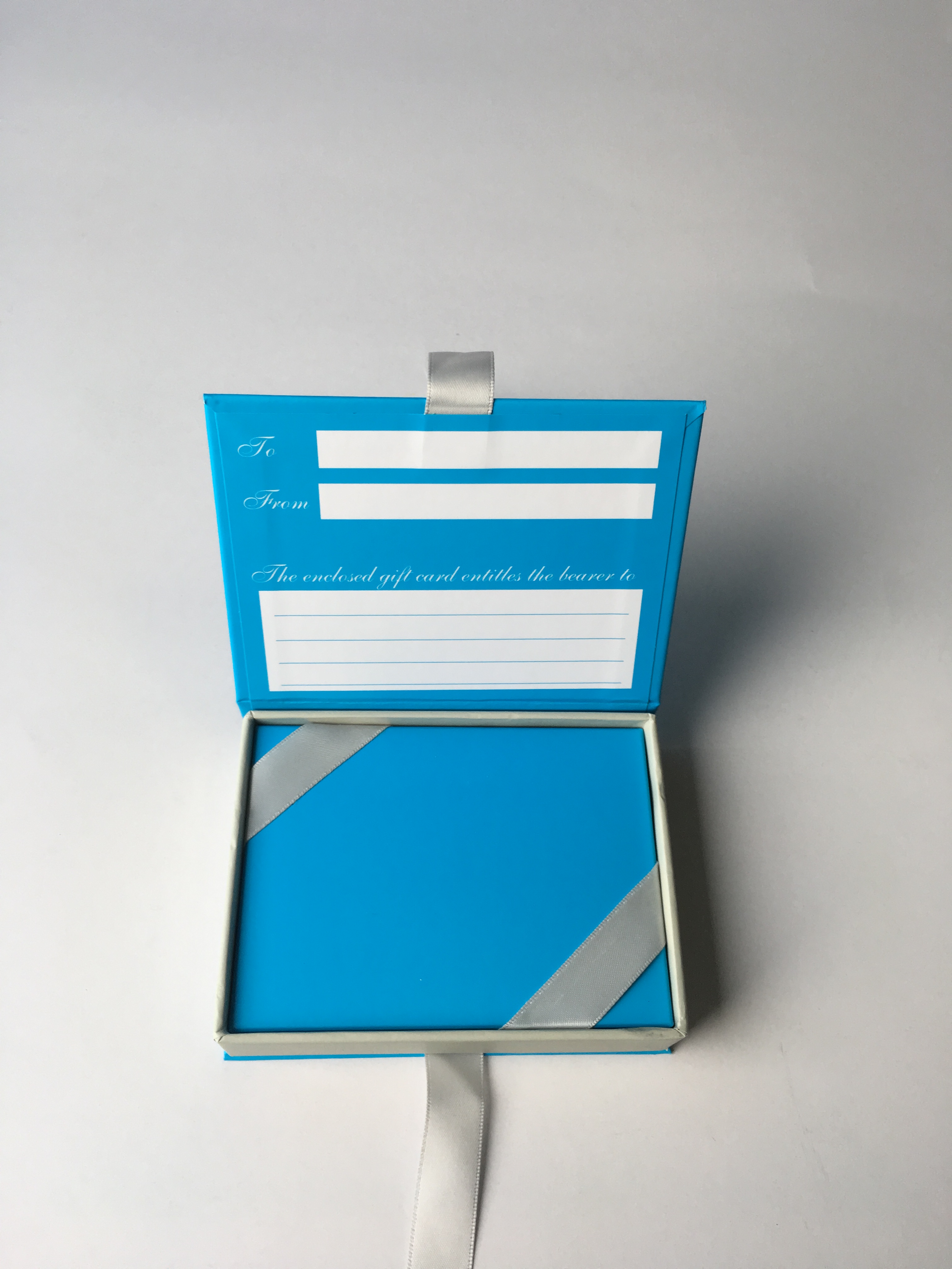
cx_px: 476
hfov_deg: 48.2
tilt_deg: -62.3
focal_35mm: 29
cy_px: 634
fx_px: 1063
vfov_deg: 61.7
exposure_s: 1/100
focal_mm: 4.15
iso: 40
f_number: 2.2
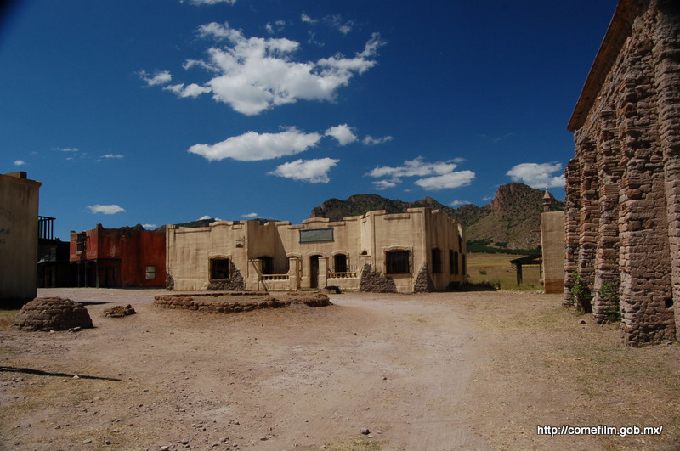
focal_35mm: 27
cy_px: 226
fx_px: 509
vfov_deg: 47.8
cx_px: 340
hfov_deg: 67.5
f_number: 10
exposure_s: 1/400
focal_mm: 18
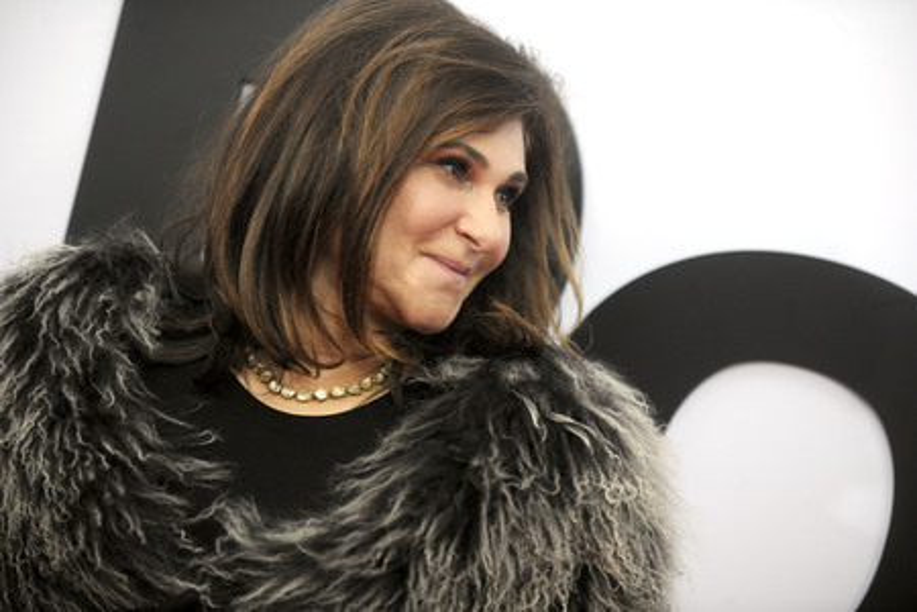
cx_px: 458
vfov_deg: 8.3
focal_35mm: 165
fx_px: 4203
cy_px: 306
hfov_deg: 12.5
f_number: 4
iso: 1600
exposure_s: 1/800
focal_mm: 165
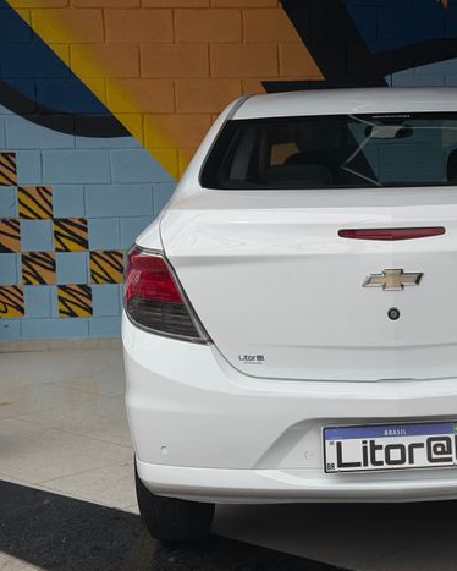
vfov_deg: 24.7
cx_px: 414
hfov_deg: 19.5
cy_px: 313
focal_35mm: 77
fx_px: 1301
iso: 64
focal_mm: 6.76
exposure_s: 1/9901
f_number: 1.78
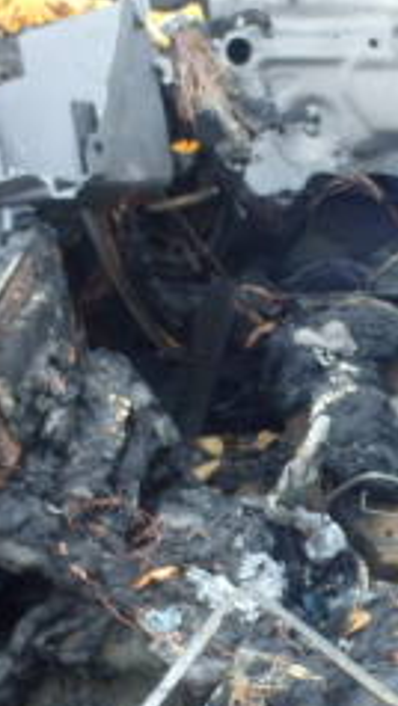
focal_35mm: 82
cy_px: 418
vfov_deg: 25.9
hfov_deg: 14.1
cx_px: 544
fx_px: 1537
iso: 200
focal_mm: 5
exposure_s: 1/40
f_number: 3.9
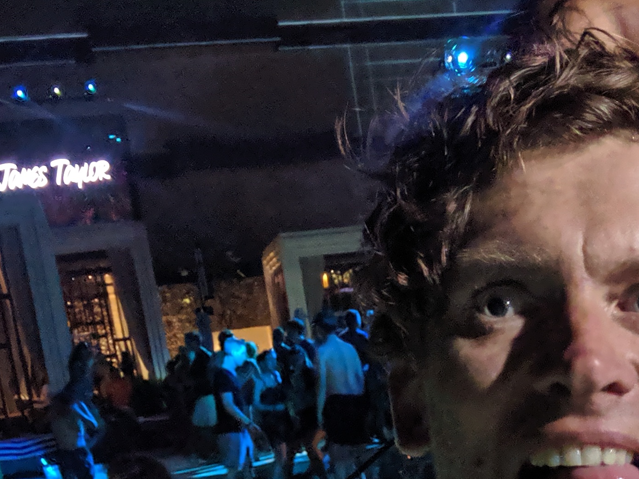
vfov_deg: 23.0
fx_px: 1089
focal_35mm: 59
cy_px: 558
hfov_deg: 32.3
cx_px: 449
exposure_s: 1/20
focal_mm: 3.38
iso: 510
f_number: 2.4
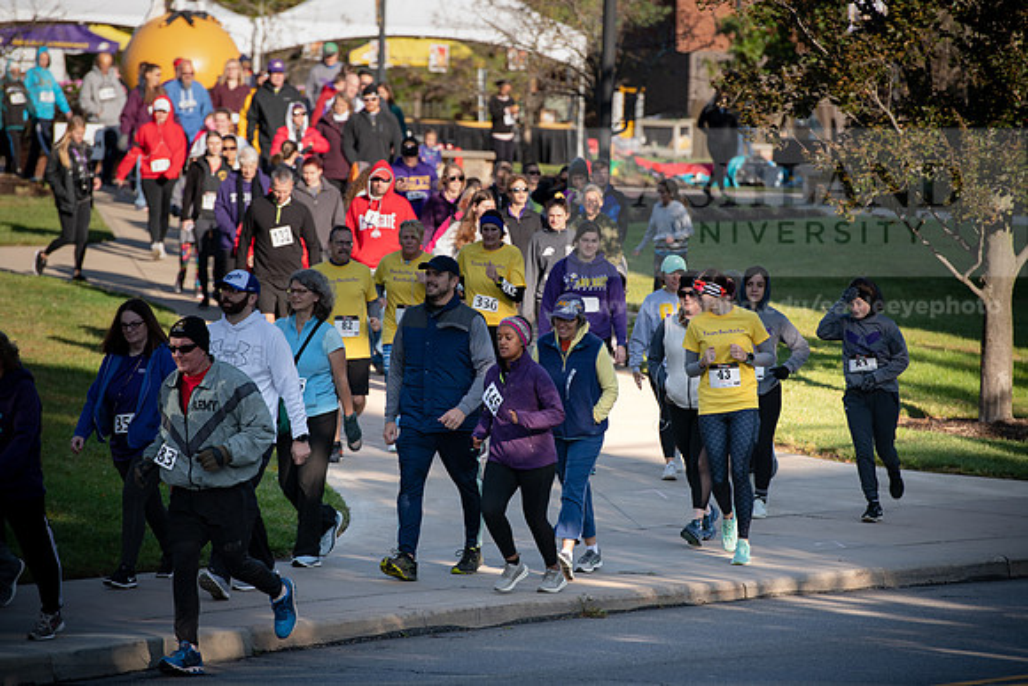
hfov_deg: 10.3
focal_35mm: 200
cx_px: 514
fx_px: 5712
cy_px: 343
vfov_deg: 6.9
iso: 200
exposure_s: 1/500
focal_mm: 200
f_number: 5
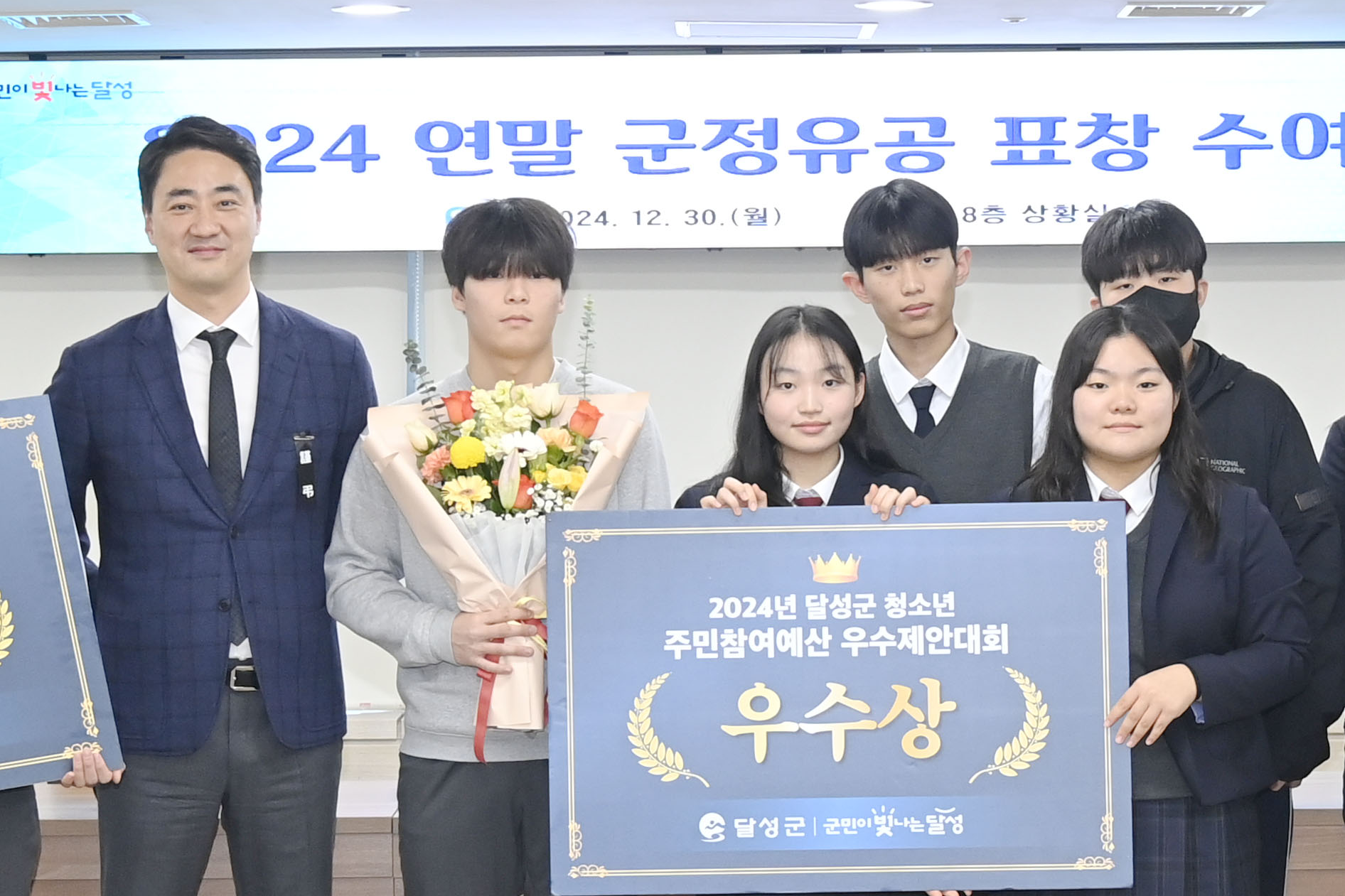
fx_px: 3848
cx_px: 705
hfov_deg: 19.8
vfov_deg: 13.3
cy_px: 447
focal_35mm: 103
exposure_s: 1/200
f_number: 5
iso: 2000
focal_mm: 35
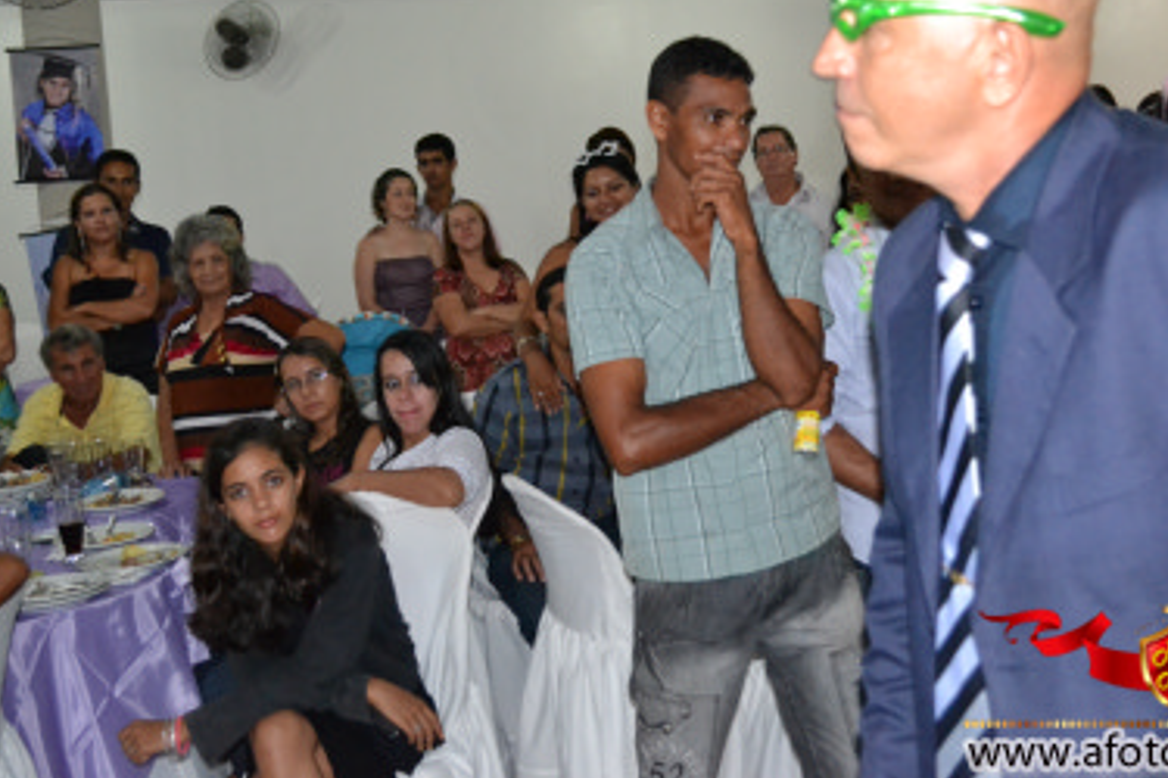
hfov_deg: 44.5
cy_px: 300
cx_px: 629
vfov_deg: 30.4
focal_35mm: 44
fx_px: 1427
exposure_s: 1/60
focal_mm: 22
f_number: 4
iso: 3200
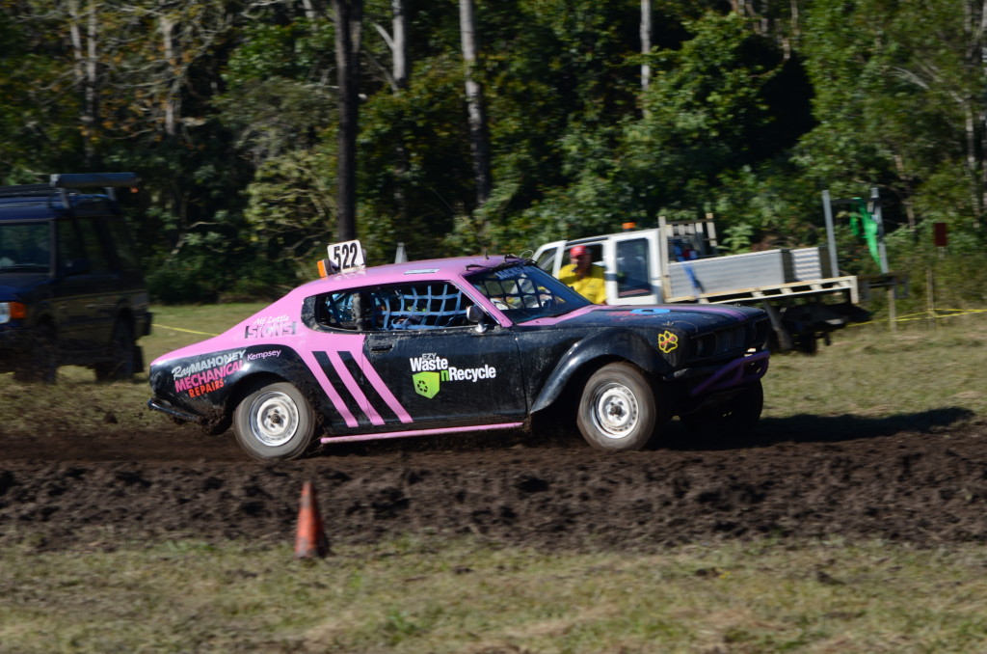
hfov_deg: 6.3
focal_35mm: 330
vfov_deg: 4.1
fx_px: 9028
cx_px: 494
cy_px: 327
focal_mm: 220
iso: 100
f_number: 9.5
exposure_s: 1/250
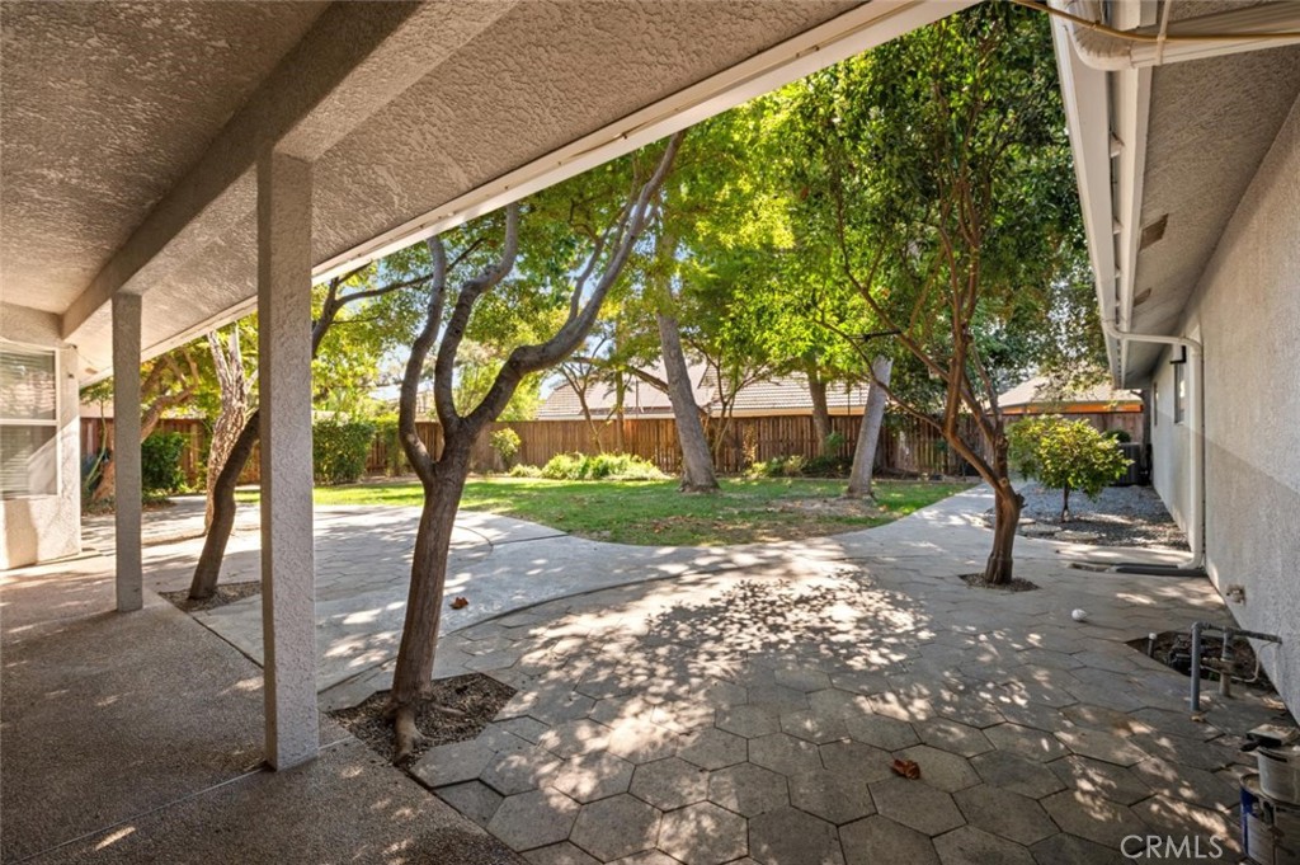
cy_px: 432
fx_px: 577
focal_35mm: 16
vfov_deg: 73.7
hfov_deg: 96.8
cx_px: 650
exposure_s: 1/15
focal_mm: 16
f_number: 9
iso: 250
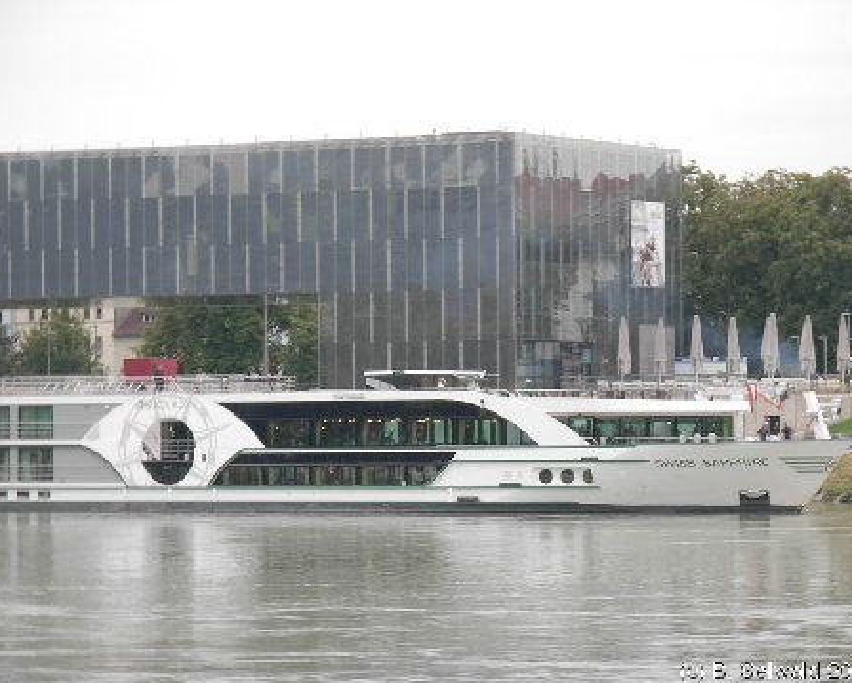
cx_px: 419
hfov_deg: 9.7
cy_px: 342
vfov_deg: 7.8
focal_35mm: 199
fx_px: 5020
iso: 79
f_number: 5
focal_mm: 31.4
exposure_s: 1/14.2
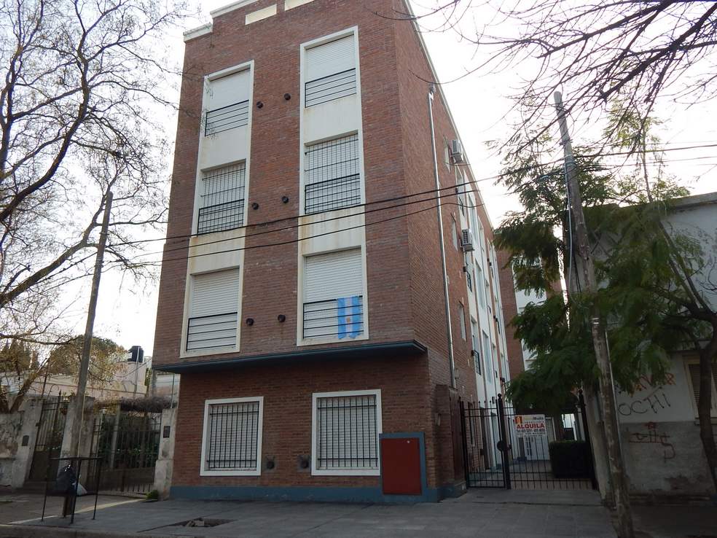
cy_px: 269
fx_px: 518
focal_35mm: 25
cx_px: 358
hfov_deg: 69.4
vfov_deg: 54.9
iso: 125
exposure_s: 1/640
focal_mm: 4.5
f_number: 3.1
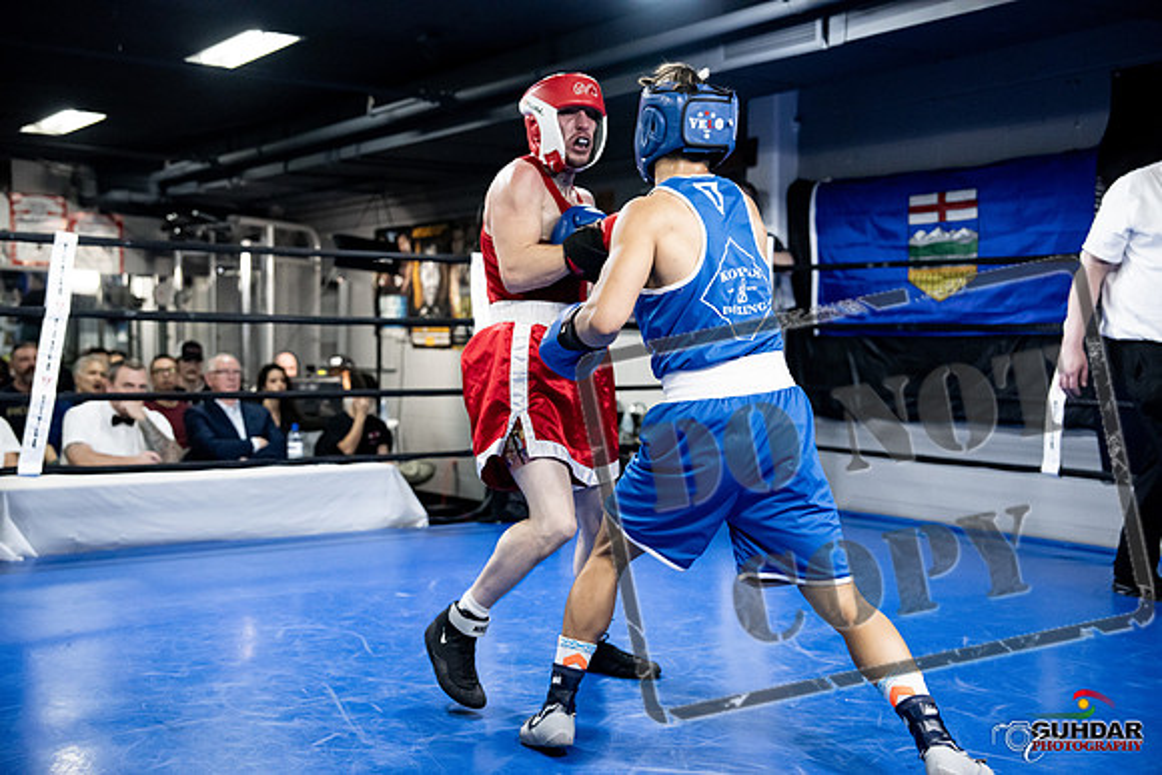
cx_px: 581
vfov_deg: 29.3
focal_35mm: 46
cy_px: 388
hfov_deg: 42.7
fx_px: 1485
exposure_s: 1/1000
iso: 8000
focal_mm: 46
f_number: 2.8
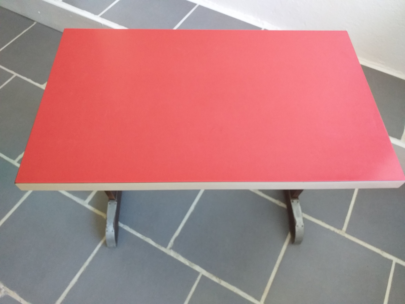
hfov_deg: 65.3
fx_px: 316
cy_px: 152
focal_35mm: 27
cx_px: 202
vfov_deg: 51.4
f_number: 1.9
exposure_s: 1/33
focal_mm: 3.6
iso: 200
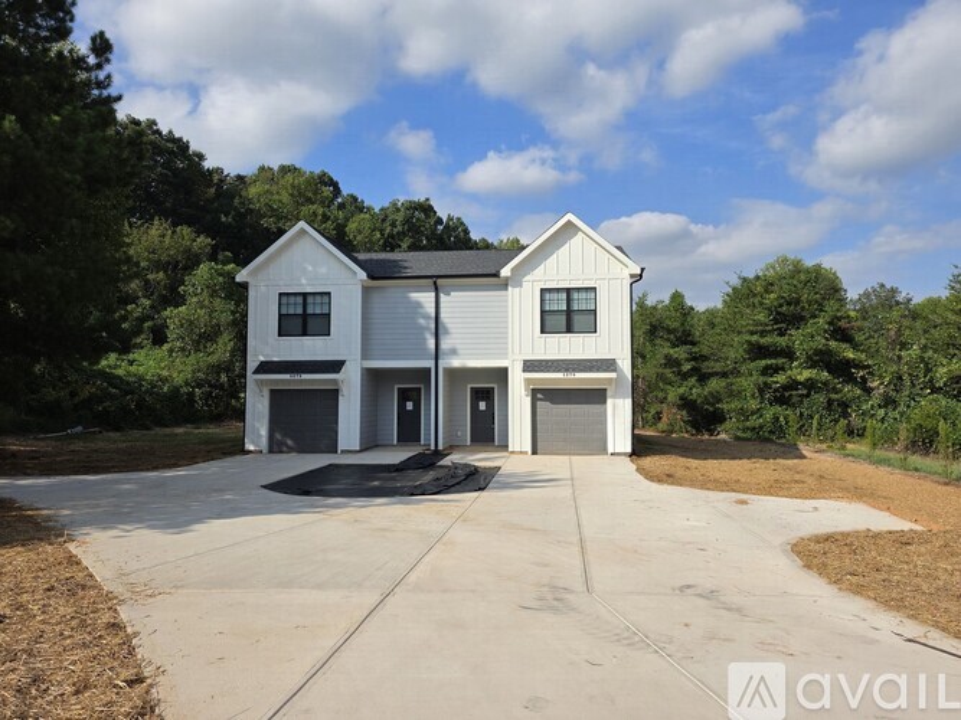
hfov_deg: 73.9
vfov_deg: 58.9
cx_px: 480
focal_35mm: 23
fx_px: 638
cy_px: 360
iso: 64
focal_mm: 6.5
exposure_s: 1/7939
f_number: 1.4
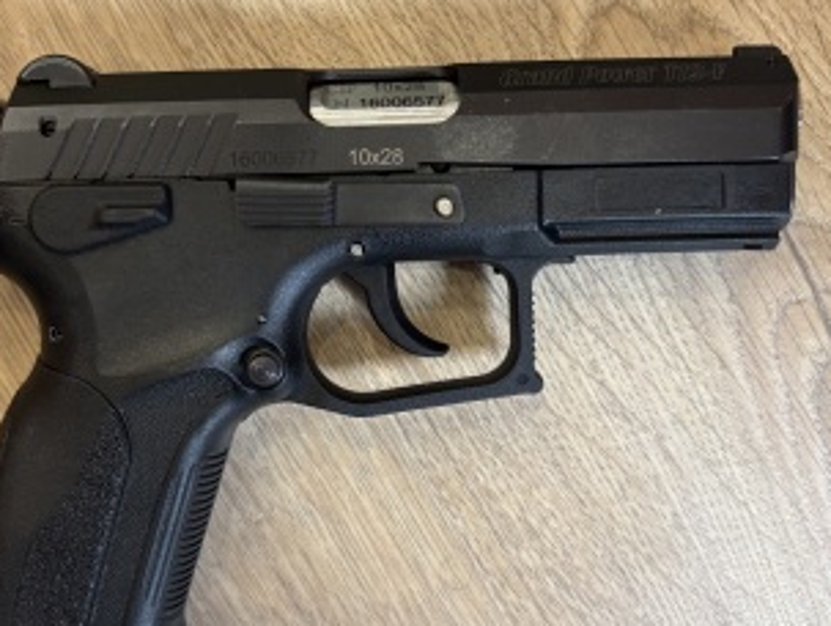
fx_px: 961
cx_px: 384
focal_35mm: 40
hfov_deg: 46.7
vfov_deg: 36.0
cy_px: 317
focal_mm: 5.96
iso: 125
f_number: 1.6
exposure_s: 1/50
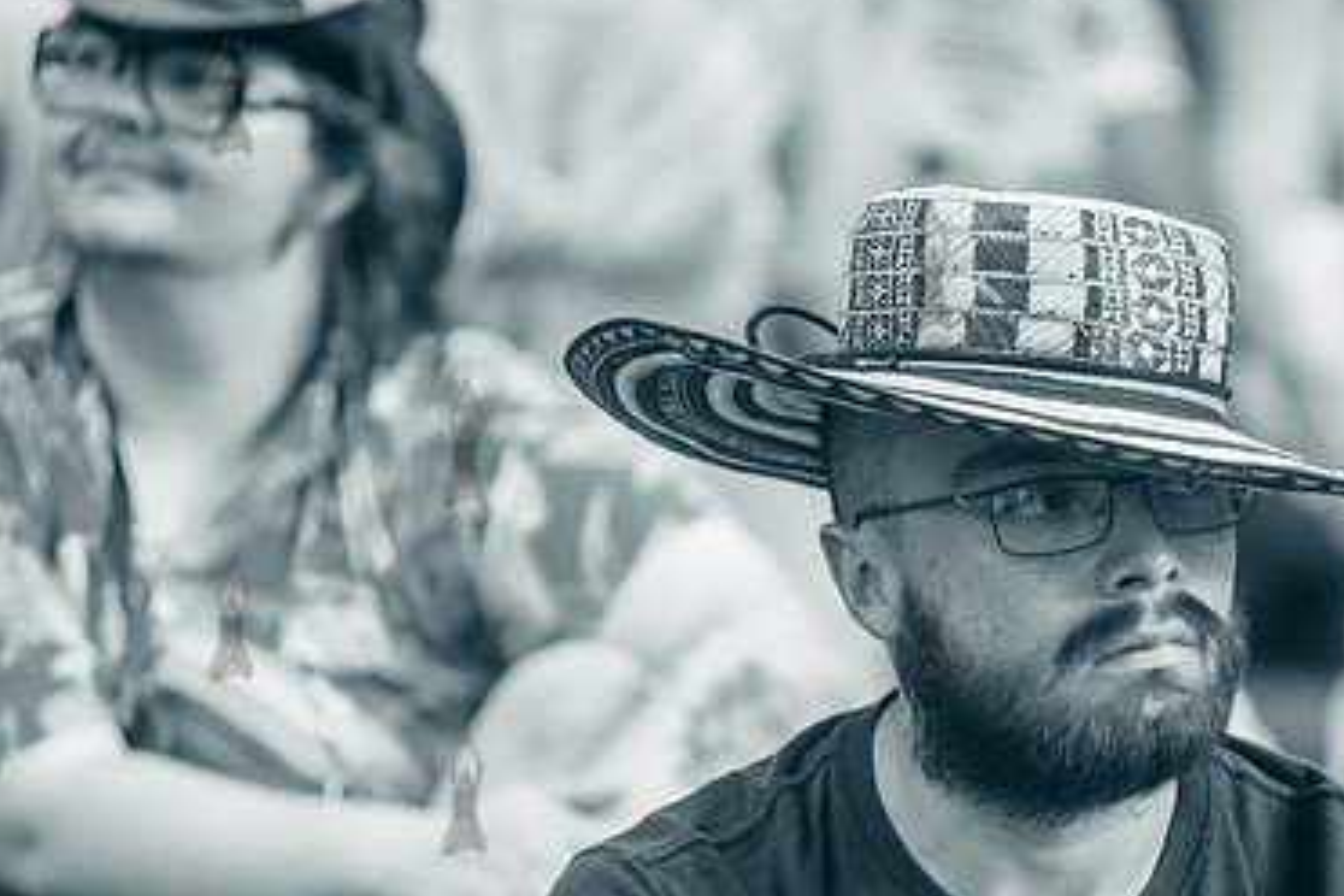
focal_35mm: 312
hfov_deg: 6.6
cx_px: 929
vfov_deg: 4.4
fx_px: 11647
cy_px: 616
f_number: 3.2
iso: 400
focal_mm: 200
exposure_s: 1/500
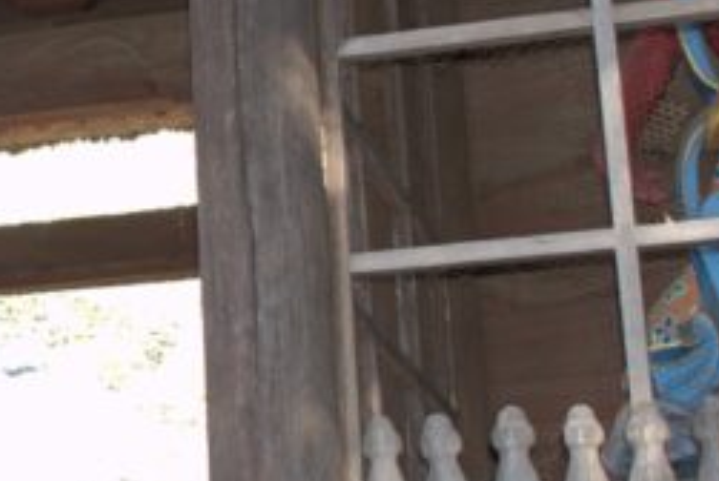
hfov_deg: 17.8
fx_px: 2199
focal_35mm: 110
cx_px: -109
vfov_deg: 12.4
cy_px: 89
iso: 220
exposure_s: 1/60
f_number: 3.5
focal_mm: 18
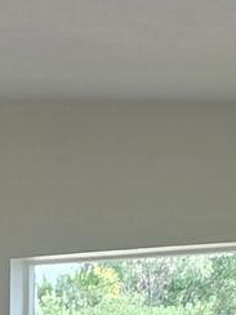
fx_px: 745
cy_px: 319
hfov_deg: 15.1
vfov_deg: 22.8
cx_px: -215
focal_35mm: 82
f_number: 1.9
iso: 50
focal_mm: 2.2
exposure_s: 1/120
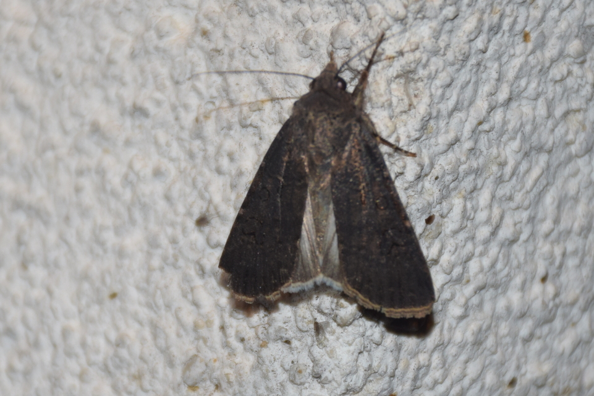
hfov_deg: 9.8
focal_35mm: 210
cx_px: 297
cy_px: 198
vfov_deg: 6.5
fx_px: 3464
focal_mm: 140
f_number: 5.6
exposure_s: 1/60
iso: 320
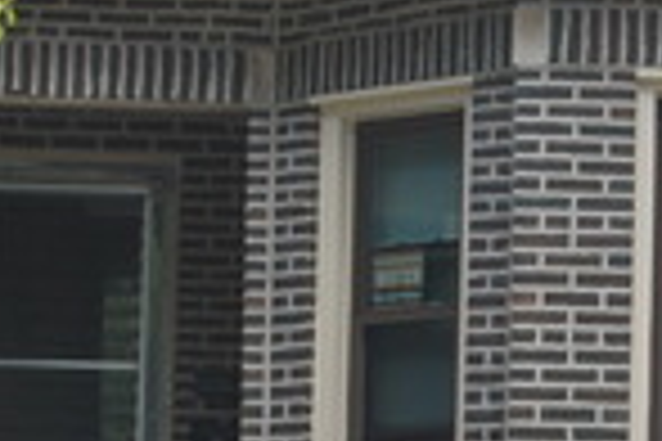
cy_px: 324
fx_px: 3843
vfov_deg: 6.6
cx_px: 775
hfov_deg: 9.7
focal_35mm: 209
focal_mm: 32
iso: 100
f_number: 6.3
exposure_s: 1/200
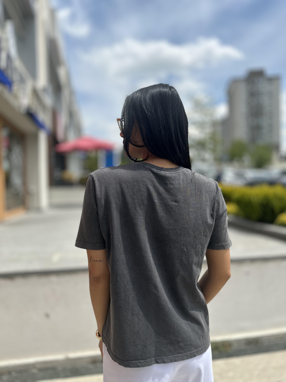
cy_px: 191
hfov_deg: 56.8
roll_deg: +1.4
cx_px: 143
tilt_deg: -1.2
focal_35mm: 24
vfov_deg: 71.6
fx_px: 264
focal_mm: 6.86
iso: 80
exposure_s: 1/5263
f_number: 1.78
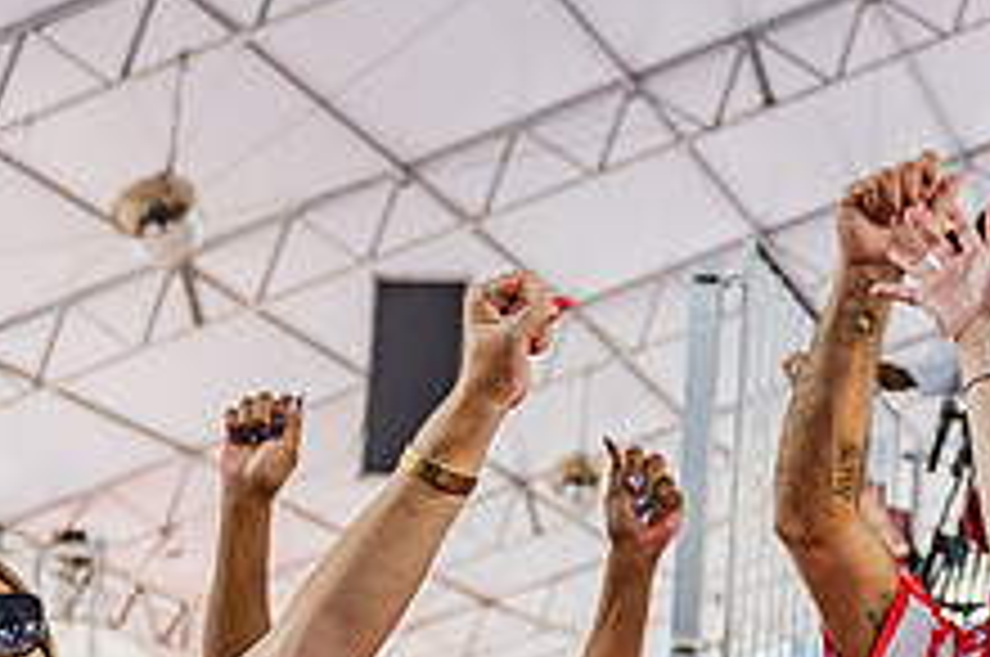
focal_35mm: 95
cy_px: 526
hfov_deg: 21.1
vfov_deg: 14.3
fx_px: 2609
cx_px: 860
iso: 1000
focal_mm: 36
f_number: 4
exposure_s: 1/320
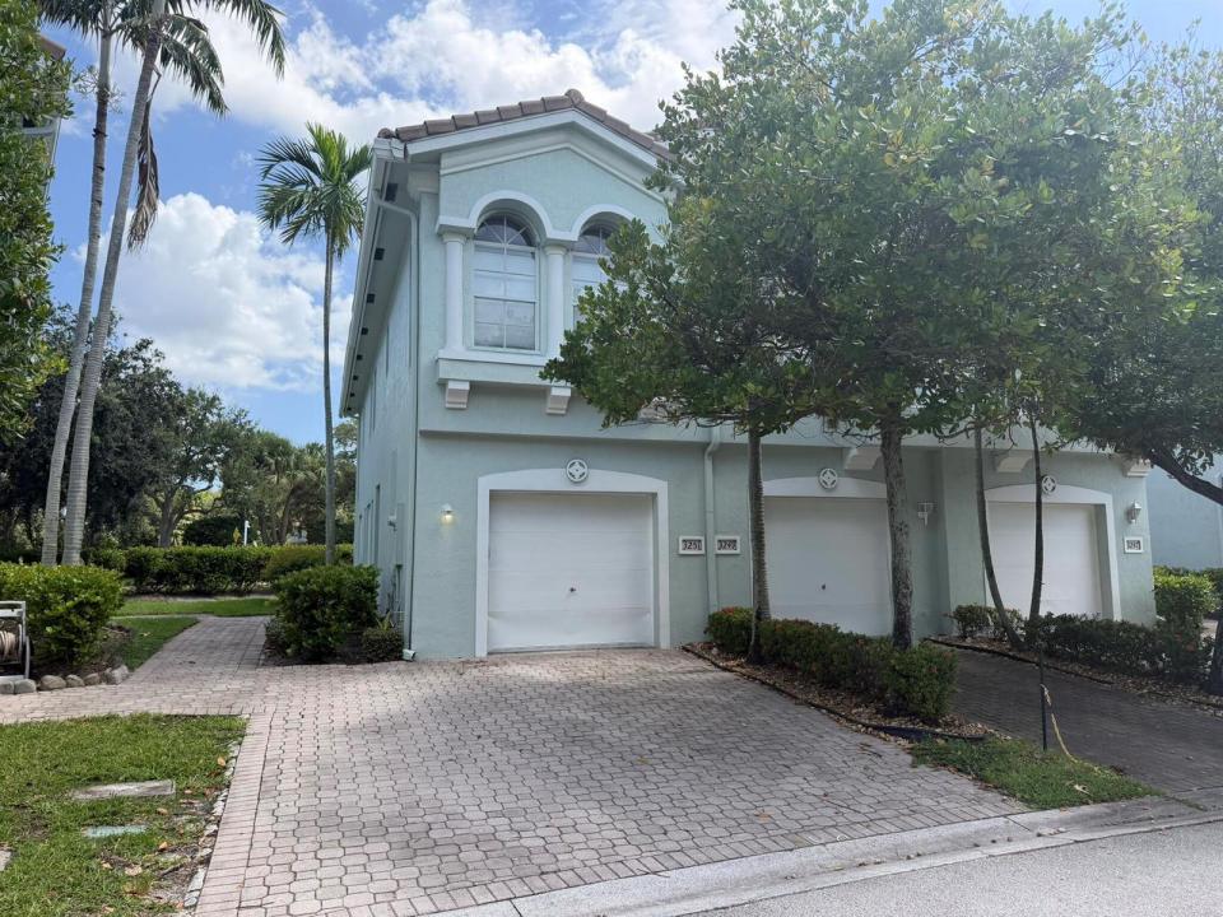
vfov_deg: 56.8
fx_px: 848
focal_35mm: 24
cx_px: 612
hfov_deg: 71.6
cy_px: 458
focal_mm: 6.76
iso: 100
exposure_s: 1/2703
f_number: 1.78
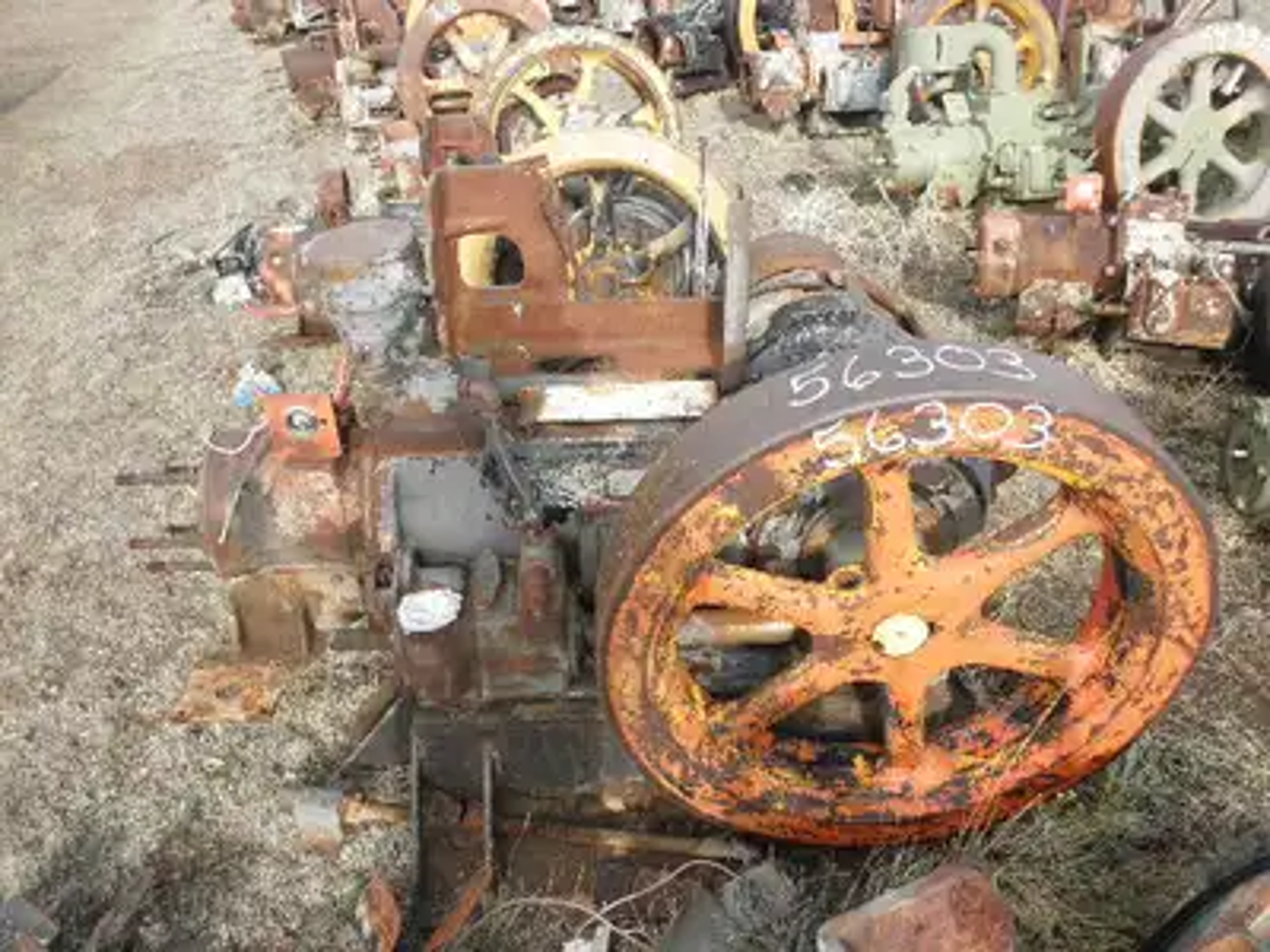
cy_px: 476
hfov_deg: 63.4
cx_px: 635
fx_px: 1027
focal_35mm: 28
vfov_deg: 49.7
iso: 64
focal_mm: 5
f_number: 3
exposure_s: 1/250
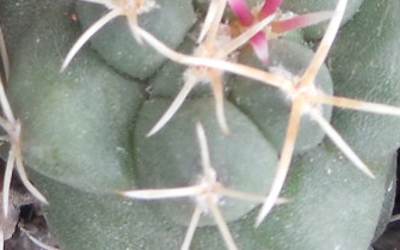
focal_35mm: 157
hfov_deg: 13.1
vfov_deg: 7.7
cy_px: -389
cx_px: -7
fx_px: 1711
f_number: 3.6
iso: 125
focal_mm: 5.6
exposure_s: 1/80
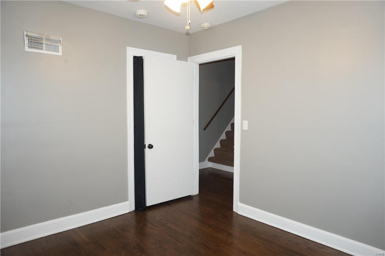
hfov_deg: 73.8
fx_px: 256
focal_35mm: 24
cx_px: 192
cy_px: 128
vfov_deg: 53.0
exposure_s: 1/60
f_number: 4
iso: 800
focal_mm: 16
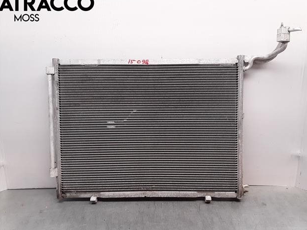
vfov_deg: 48.2
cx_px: 157
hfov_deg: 61.7
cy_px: 113
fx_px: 257
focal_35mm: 29
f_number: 1.9
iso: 64
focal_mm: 2.91
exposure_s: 1/100
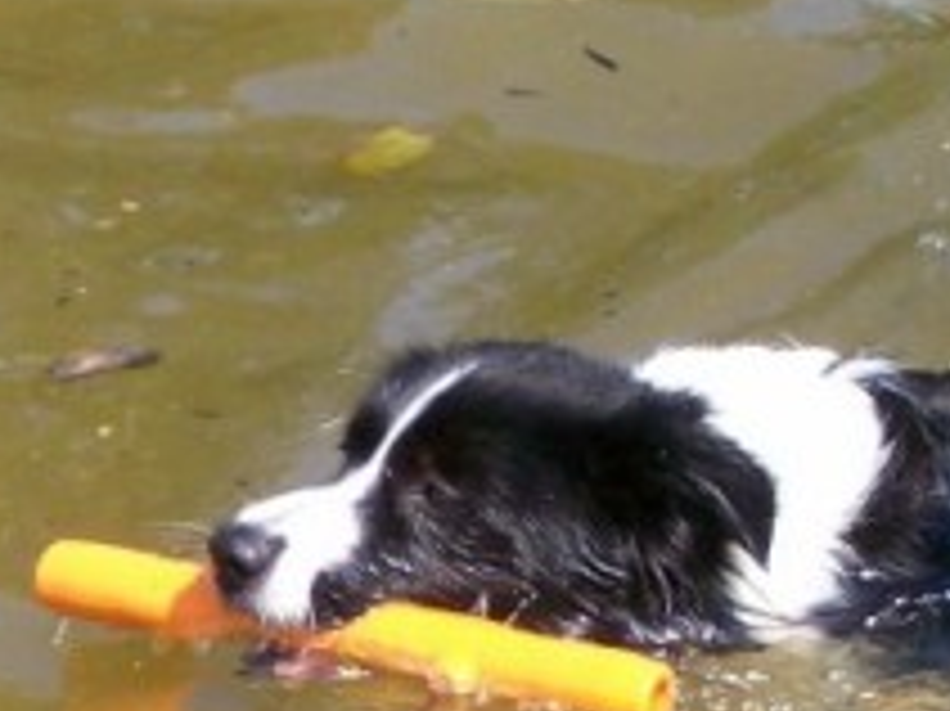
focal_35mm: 165
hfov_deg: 11.9
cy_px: 652
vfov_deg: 8.9
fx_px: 4526
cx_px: 806
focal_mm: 14.3
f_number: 4.3
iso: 80
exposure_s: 1/385
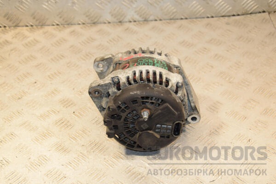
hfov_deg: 31.9
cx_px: 138
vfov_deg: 21.6
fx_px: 483
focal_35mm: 63
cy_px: 92
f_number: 6.3
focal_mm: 42
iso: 800
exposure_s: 1/200
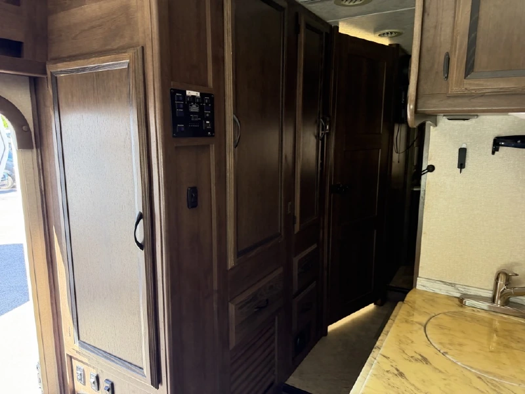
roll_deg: +0.5
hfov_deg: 71.6
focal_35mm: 24
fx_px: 364
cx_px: 262
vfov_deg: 56.8
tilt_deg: -5.6
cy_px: 197
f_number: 1.78
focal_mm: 6.76
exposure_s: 1/74
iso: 200
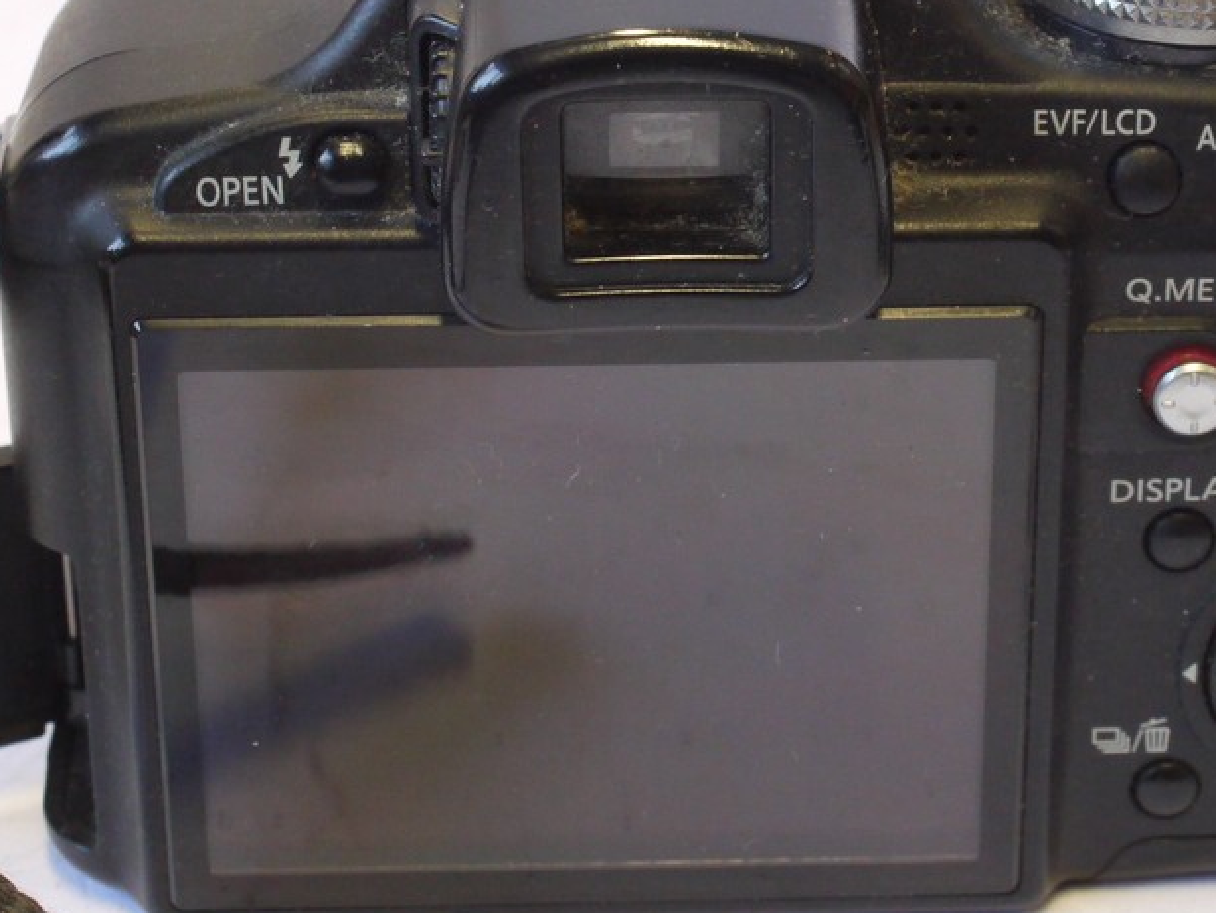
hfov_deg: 16.8
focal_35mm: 117
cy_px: 281
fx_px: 4112
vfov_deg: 12.7
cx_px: 769
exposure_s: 1/30
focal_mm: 30
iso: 800
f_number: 9
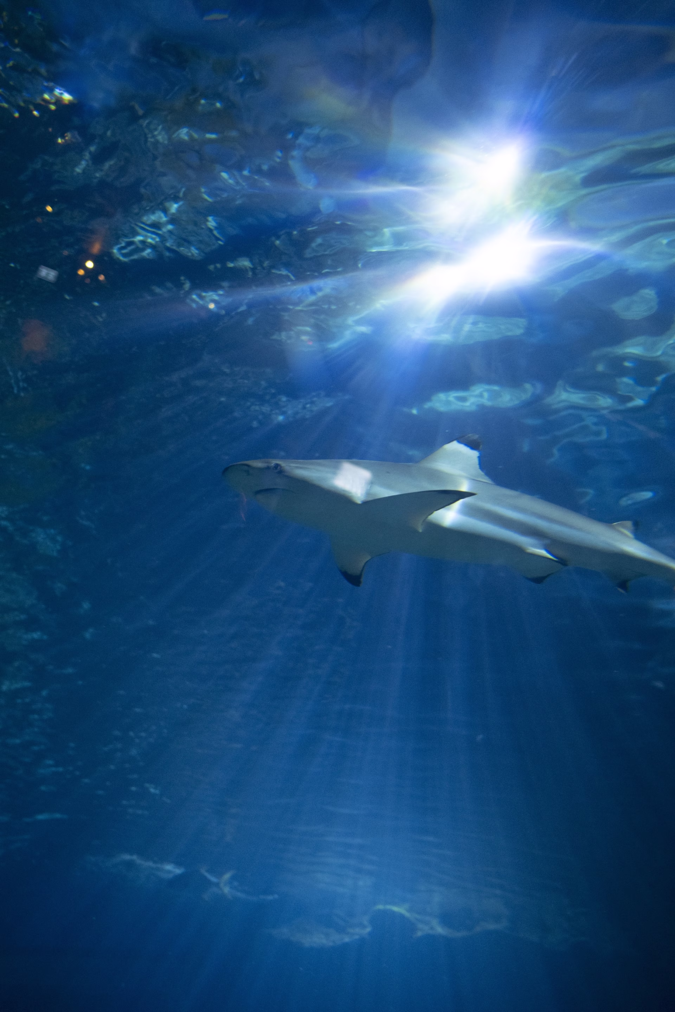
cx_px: 338
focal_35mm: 35
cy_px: 506
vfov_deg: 54.4
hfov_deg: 37.9
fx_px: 984
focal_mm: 23
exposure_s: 1/125
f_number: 1.4
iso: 1600
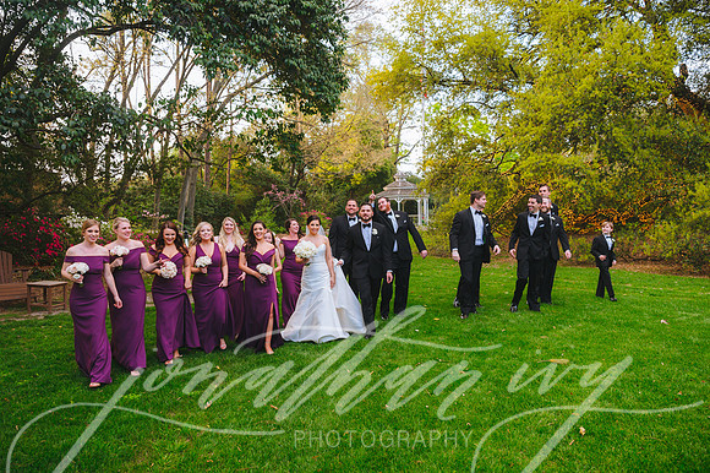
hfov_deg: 65.1
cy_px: 257
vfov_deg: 46.0
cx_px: 355
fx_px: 556
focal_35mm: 28
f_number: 3.5
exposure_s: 1/320
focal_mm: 26
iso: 1000
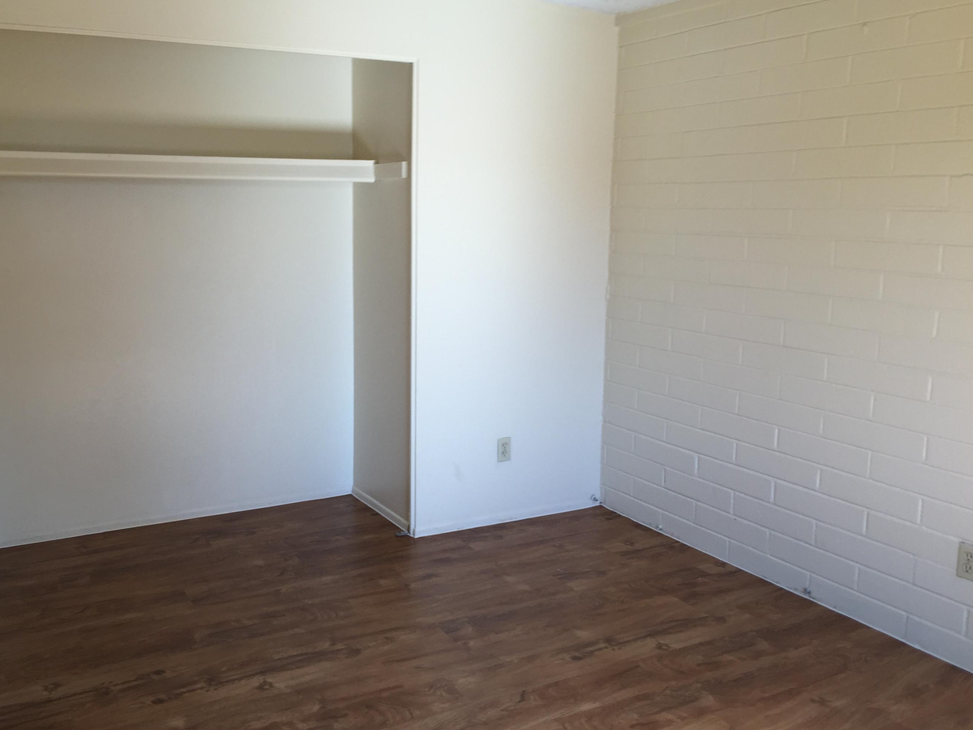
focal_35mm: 33
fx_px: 928
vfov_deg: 42.9
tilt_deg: -6.9
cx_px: 425
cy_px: 352
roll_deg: -2.3
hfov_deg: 55.2
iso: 32
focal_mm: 4.15
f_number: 2.2
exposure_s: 1/120
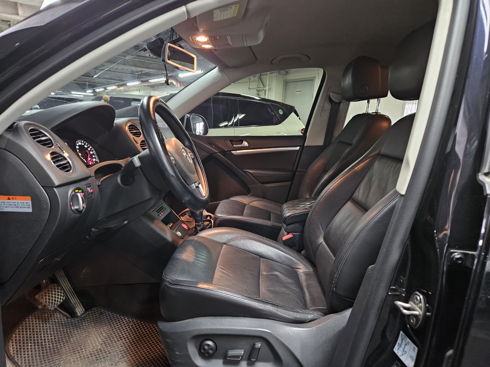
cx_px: 245
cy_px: 184
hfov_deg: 73.9
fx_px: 326
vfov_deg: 58.9
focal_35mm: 23
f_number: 1.8
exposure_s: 1/24
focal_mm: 5.4
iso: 1000
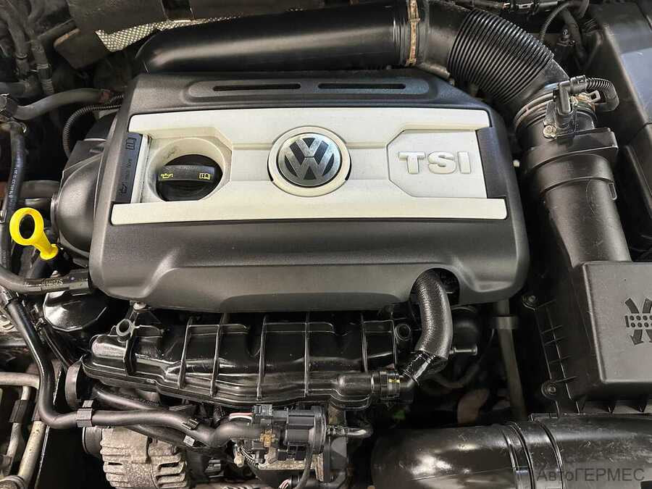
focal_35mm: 24
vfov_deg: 56.8
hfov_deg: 71.6
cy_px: 244
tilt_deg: -61.0
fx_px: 452
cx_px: 326
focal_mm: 6.86
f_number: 1.78
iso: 800
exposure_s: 1/33
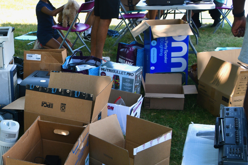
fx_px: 406
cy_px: 91
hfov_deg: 32.4
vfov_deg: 23.0
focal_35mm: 59
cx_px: 29
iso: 200
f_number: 5.6
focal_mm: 21
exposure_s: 1/250
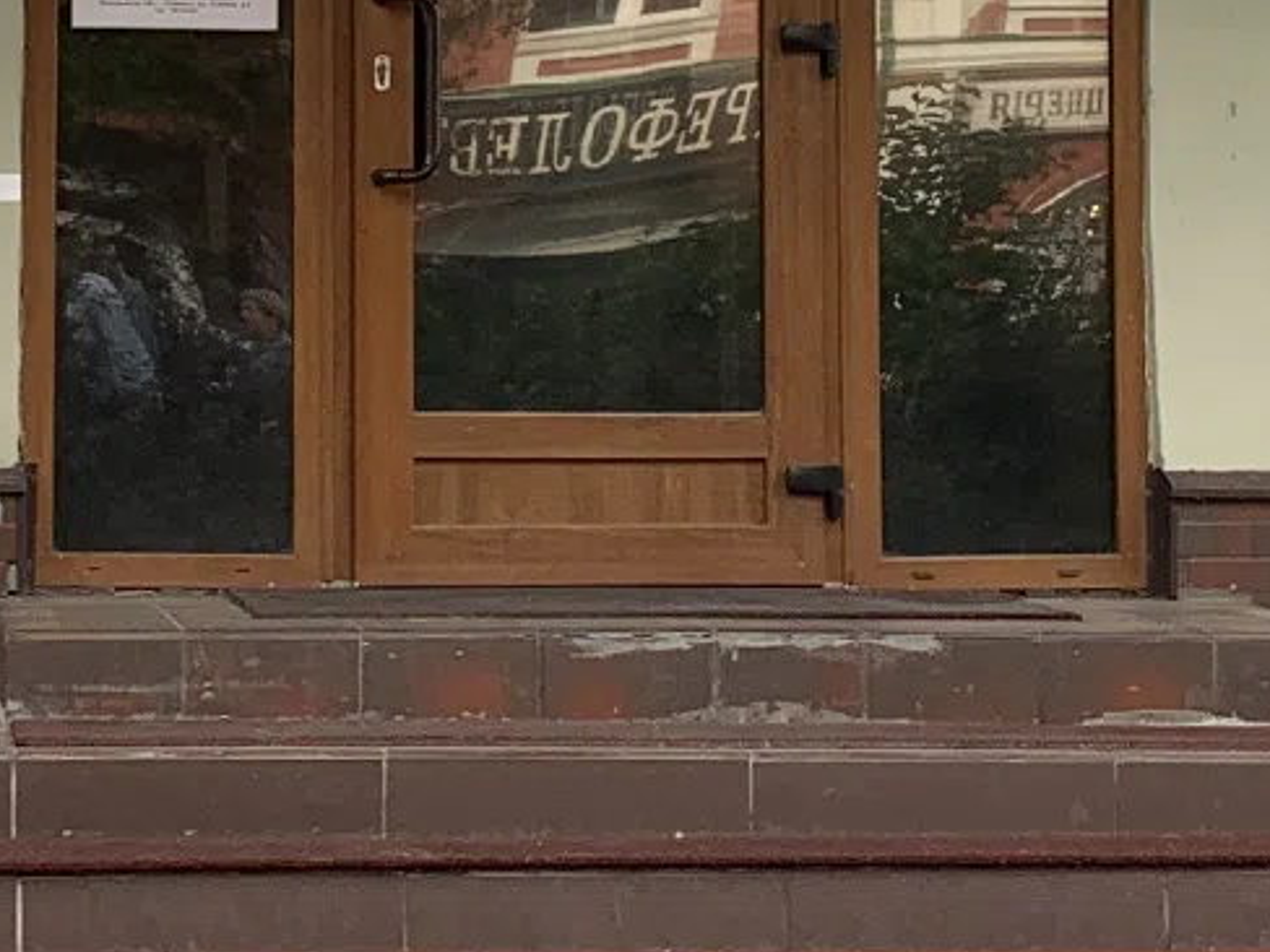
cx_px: 260
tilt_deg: +4.7
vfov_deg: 11.5
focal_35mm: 128
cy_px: 91
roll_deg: -0.2
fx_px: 4696
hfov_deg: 15.3
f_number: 1.8
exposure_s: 1/242
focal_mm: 4.25
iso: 25
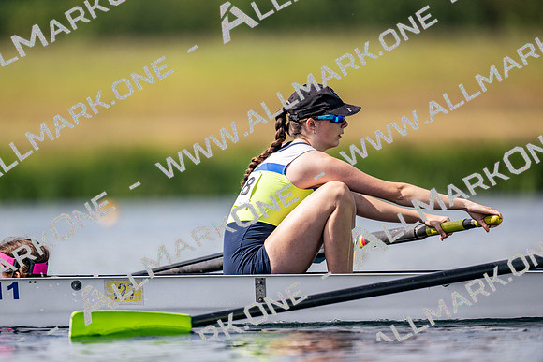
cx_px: 272
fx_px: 9056
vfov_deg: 2.3
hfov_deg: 3.4
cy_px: 181
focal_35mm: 600
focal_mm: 600
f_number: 4
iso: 160
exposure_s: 1/2500
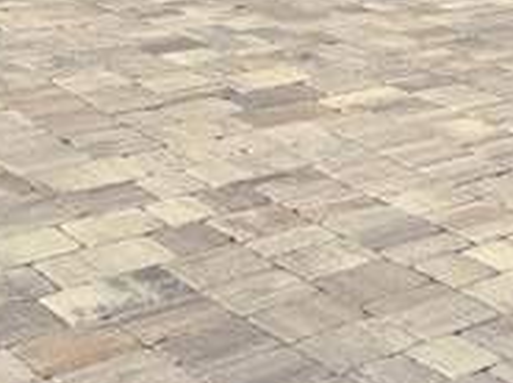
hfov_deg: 15.9
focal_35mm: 104
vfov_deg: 13.1
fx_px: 1538
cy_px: -253
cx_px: 940
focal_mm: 6.76
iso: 80
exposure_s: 1/5319
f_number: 1.78
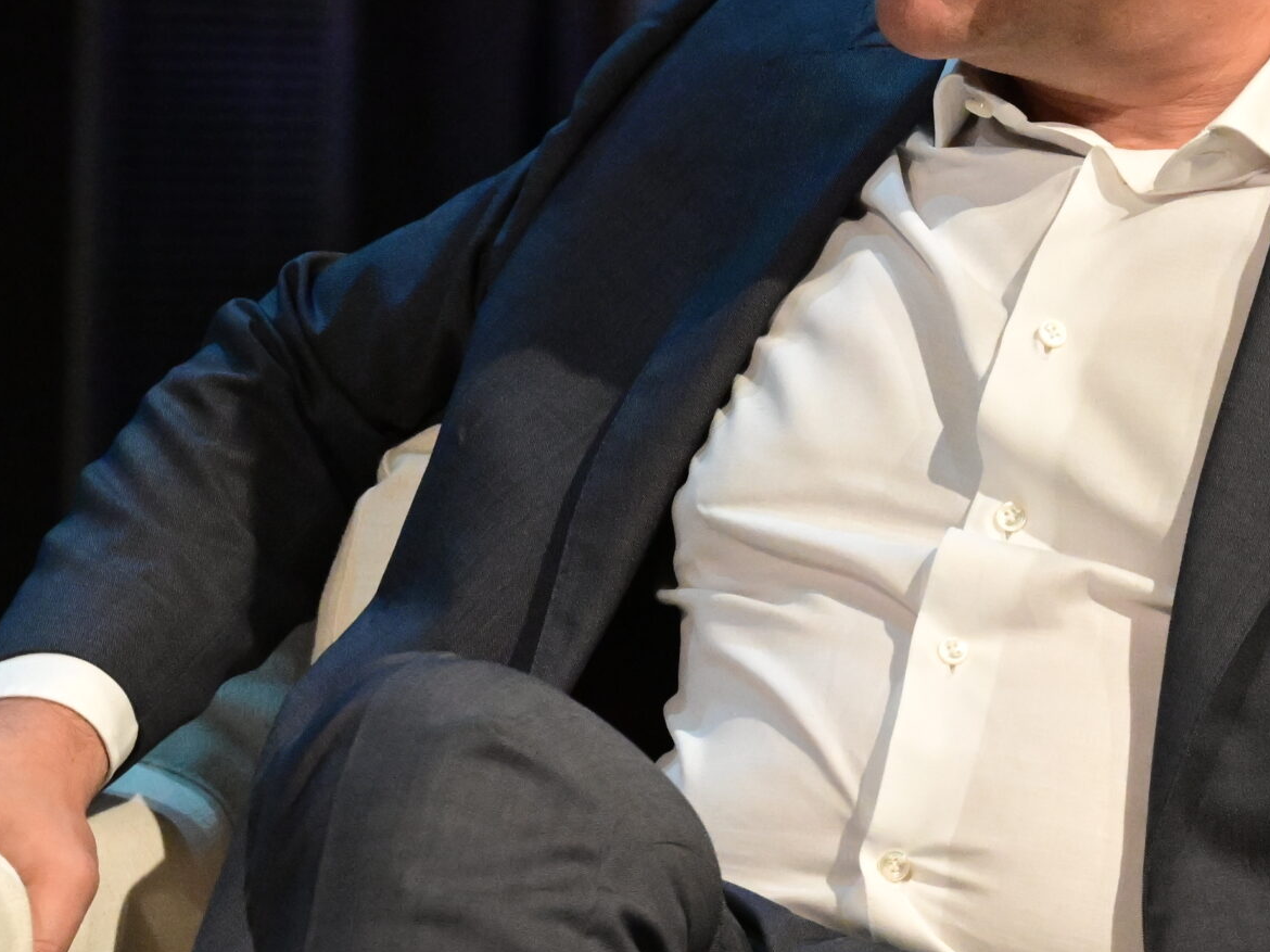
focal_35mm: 583
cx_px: 996
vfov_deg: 2.5
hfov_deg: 3.4
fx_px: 21385
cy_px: 187
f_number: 7.1
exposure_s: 1/800
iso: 8000
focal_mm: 185
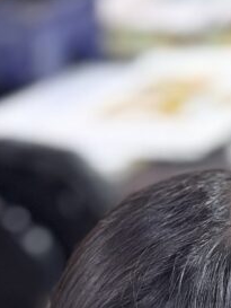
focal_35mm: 234
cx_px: 234
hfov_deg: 6.3
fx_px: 2080
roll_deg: +2.6
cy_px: 709
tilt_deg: -30.0
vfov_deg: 7.9
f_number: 1.78
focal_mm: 6.86
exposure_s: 1/100
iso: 160
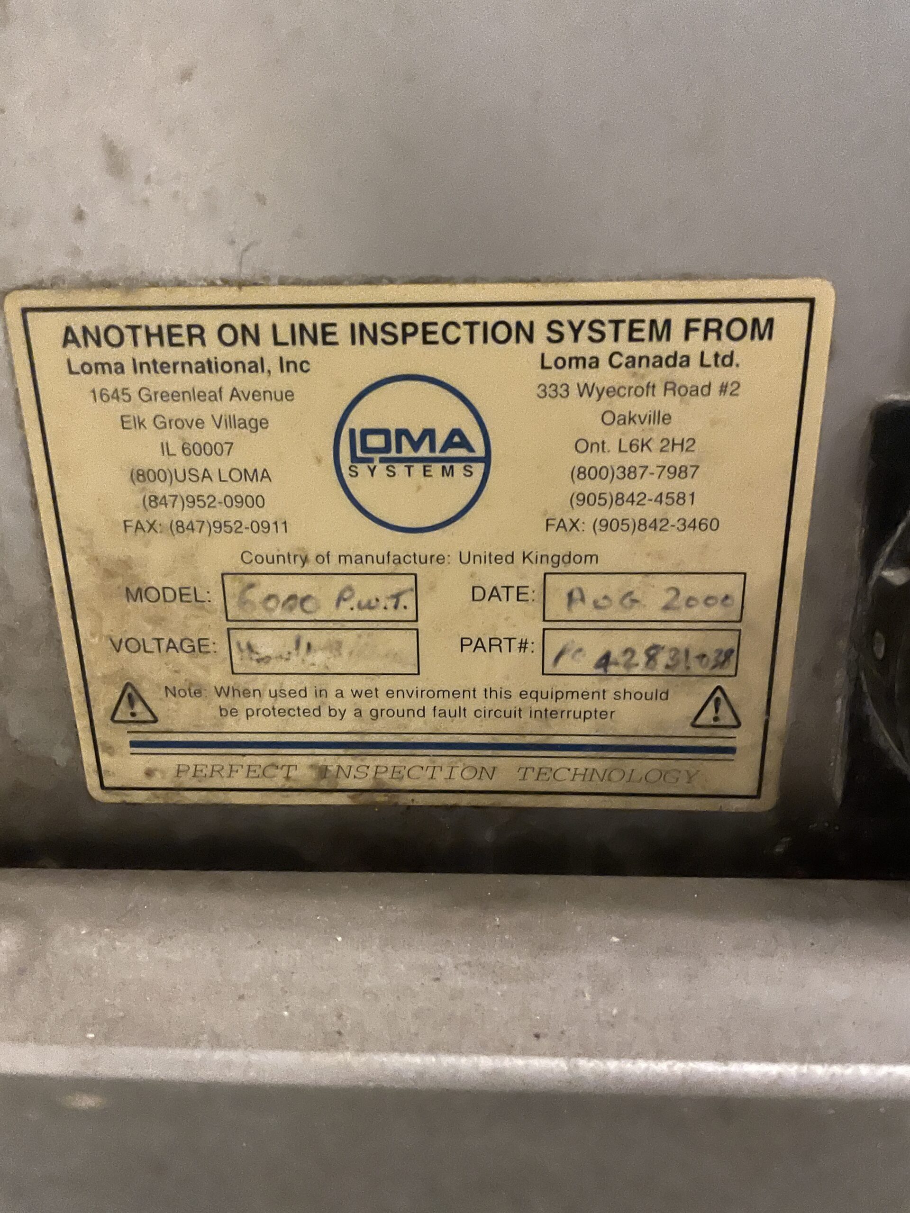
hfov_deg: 53.1
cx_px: 455
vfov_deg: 67.3
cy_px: 606
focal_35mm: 26
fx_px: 911
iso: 1000
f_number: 1.6
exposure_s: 1/24
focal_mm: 4.2
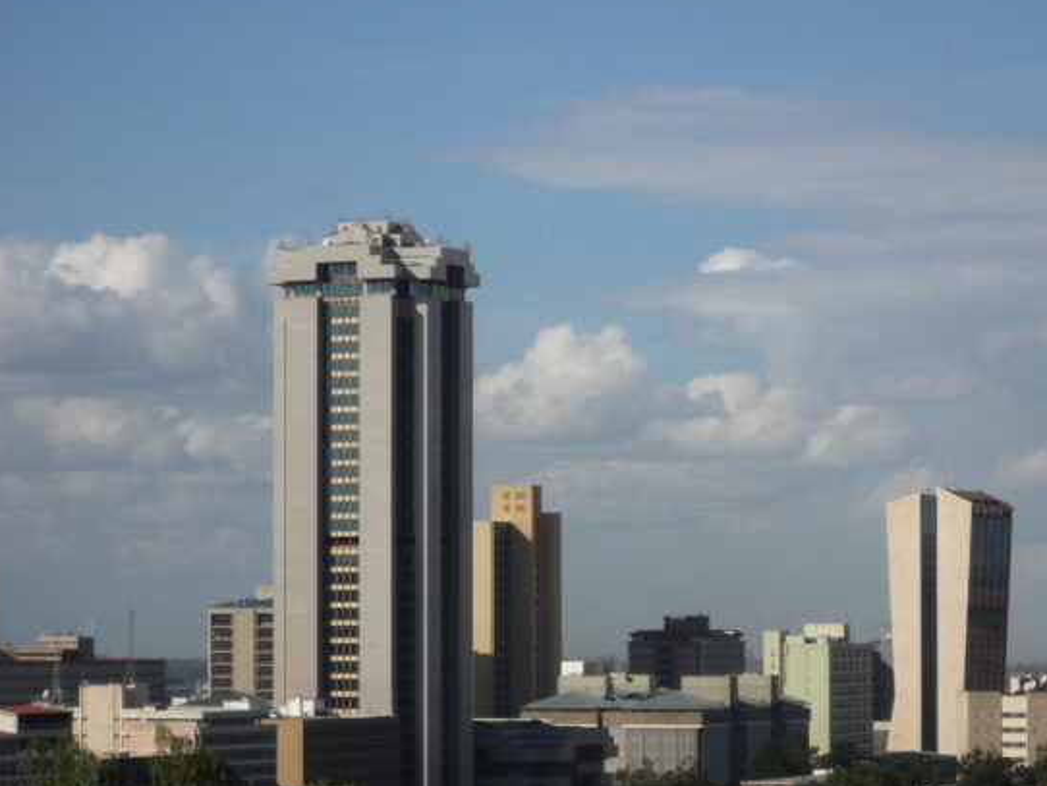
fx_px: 4660
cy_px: 481
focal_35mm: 154
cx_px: 531
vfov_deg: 9.6
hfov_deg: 12.8
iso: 100
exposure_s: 1/640
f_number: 5.8
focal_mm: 20.8
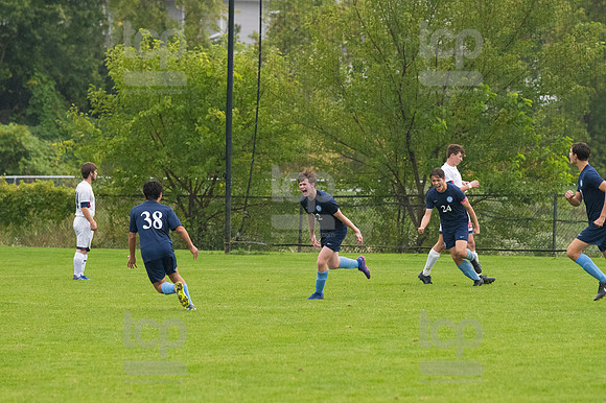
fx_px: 4912
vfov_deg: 4.7
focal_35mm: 292
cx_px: 303
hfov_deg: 7.1
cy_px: 202
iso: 2500
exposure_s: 1/2000
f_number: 4.5
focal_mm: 195
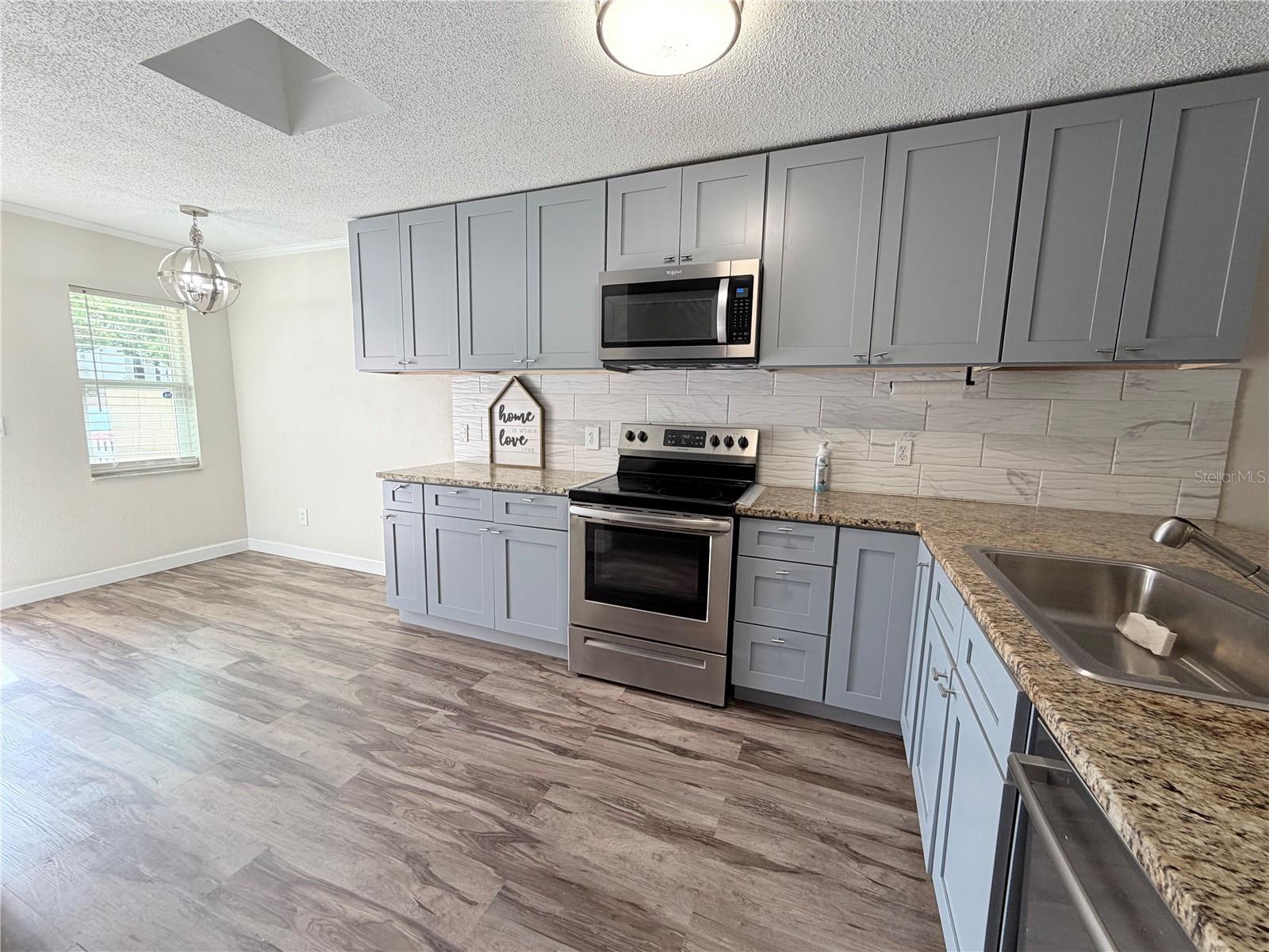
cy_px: 476
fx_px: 513
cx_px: 634
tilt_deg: -8.4
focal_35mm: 14
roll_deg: -1.0
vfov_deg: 85.7
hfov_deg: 102.1
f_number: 2.2
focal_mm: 2.22
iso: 125
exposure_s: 1/120
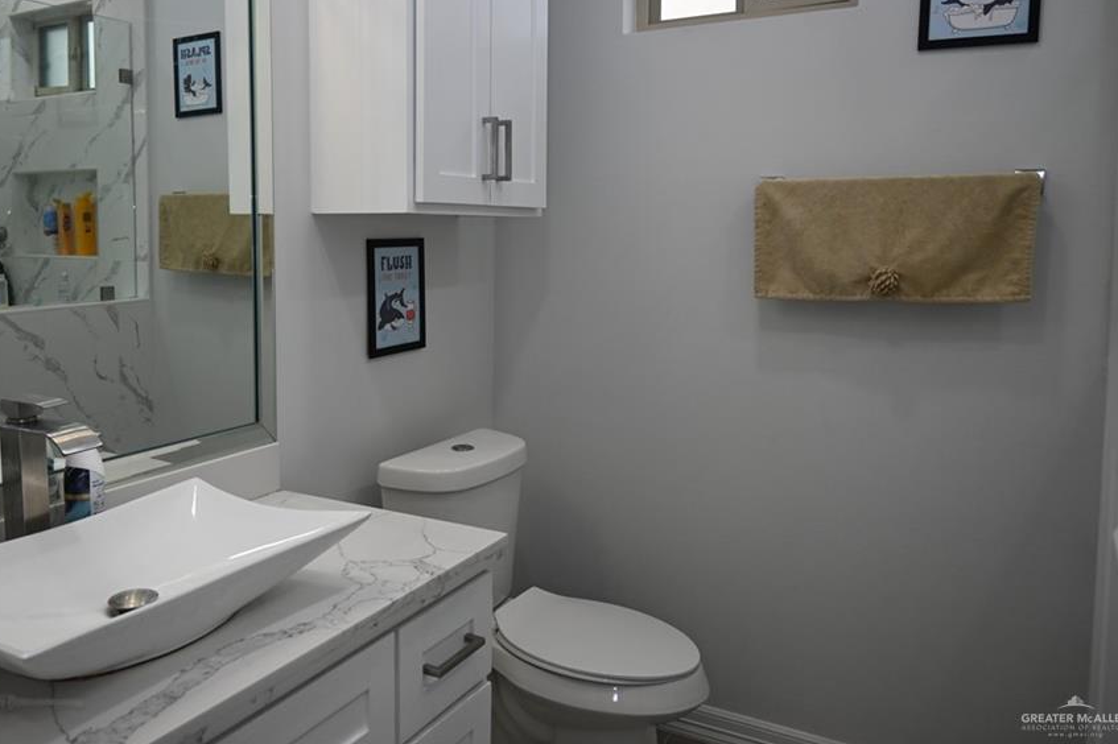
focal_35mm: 29
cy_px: 297
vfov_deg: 44.7
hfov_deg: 63.3
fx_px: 900
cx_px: 466
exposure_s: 1/250
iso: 400
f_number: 3.5
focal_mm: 16
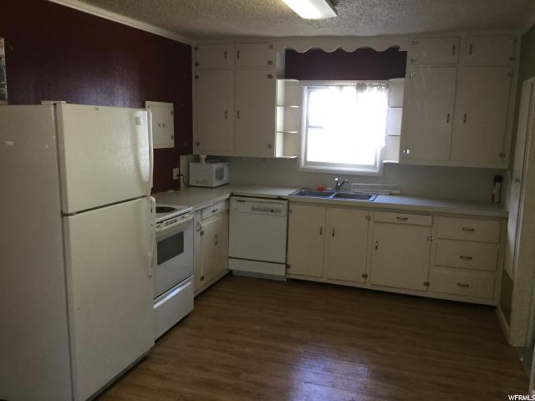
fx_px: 479
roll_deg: -1.2
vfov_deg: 45.4
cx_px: 268
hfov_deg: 58.4
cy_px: 200
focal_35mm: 31
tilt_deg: -9.4
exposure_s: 1/30
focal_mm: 3.3
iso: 80
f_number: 2.4
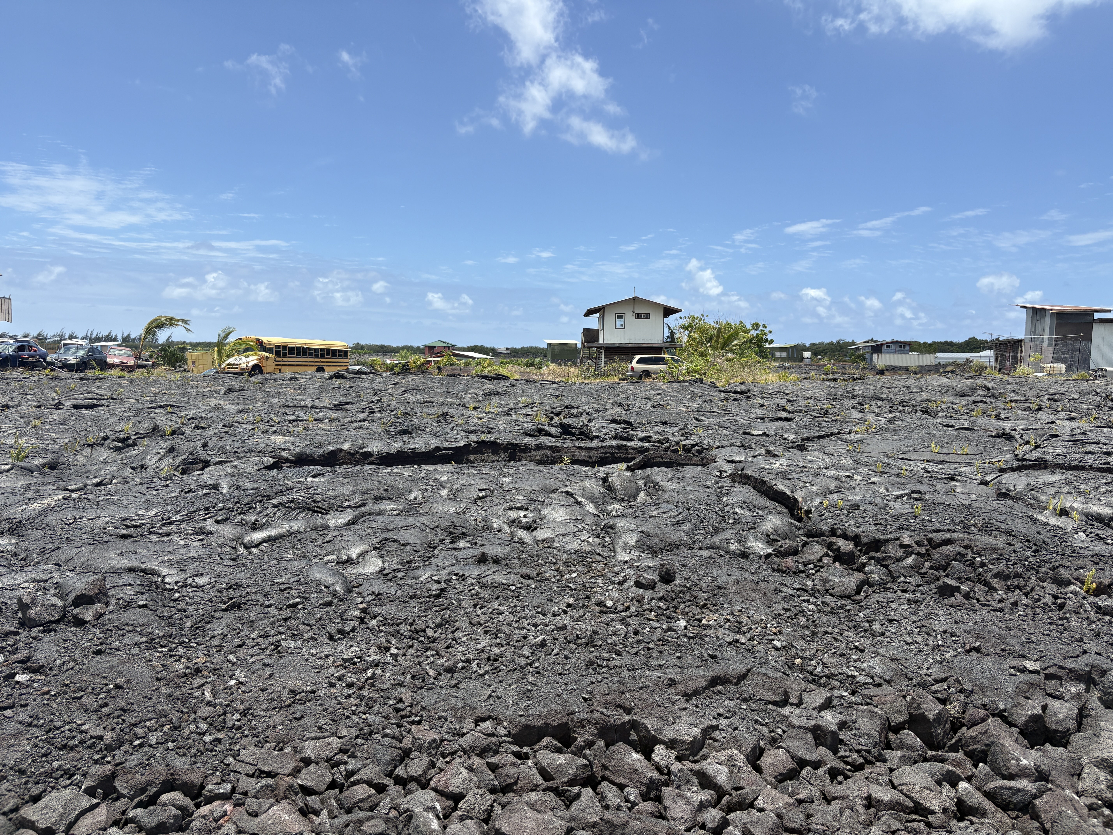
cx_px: 556
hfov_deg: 67.3
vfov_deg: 53.1
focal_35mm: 26
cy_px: 418
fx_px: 836
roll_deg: -0.8
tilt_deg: -3.5
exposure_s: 1/3279
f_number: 1.6
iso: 50
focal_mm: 5.96
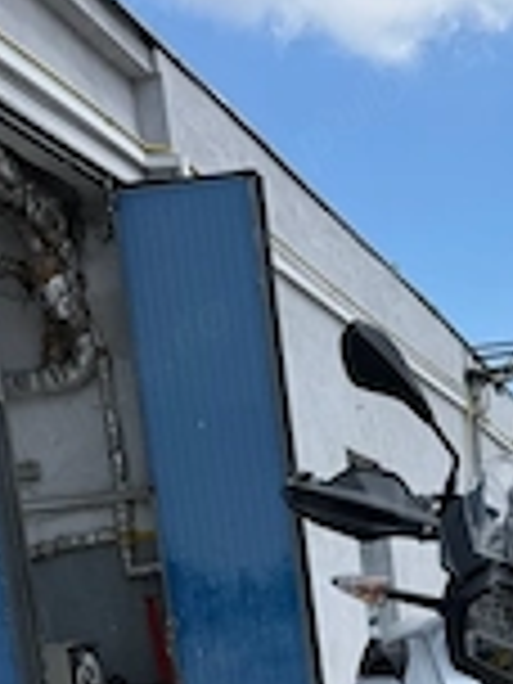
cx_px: 526
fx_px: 1245
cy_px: 810
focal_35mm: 63
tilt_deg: -9.1
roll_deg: +5.5
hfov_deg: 22.3
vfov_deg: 27.3
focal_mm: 6.76
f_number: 1.78
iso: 80
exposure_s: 1/3953
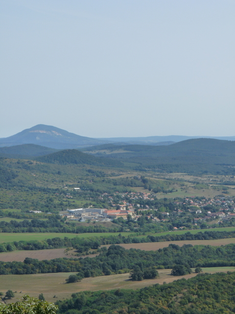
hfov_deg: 11.9
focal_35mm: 125
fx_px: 1131
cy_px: 157
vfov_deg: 15.8
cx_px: 118
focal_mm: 22.3
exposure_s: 1/500
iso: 160
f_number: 6.3
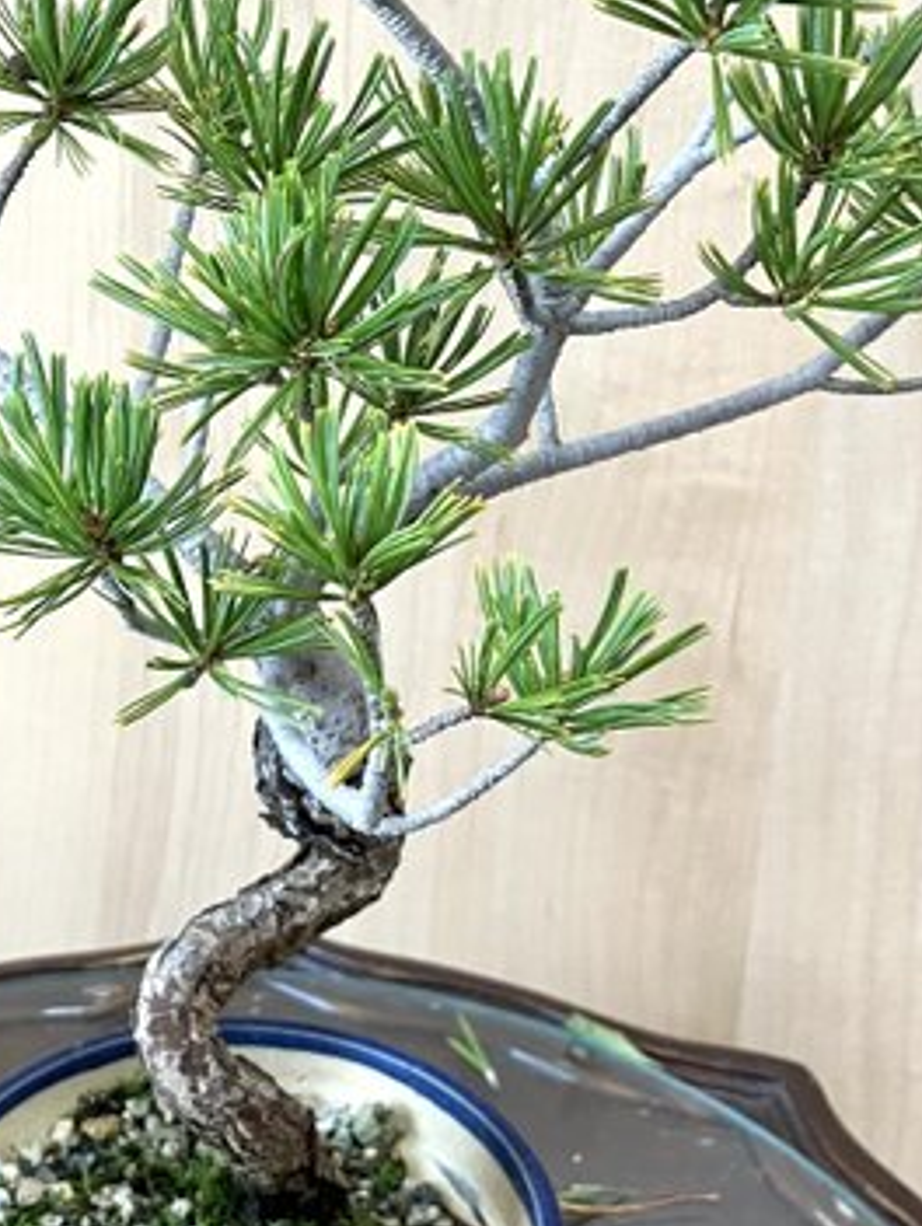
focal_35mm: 68
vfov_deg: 28.2
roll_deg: -4.0
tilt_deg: -15.0
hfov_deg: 21.6
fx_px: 2411
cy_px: 348
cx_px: 339
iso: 80
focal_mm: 3.99
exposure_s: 1/62
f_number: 1.8
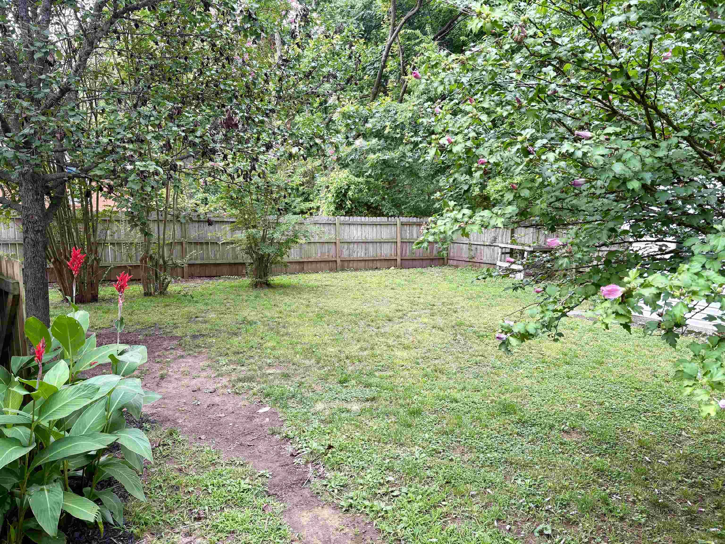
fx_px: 545
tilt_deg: -6.8
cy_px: 272
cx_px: 362
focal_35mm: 26
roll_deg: +0.8
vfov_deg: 53.1
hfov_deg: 67.3
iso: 80
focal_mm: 5.96
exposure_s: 1/122
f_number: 1.6
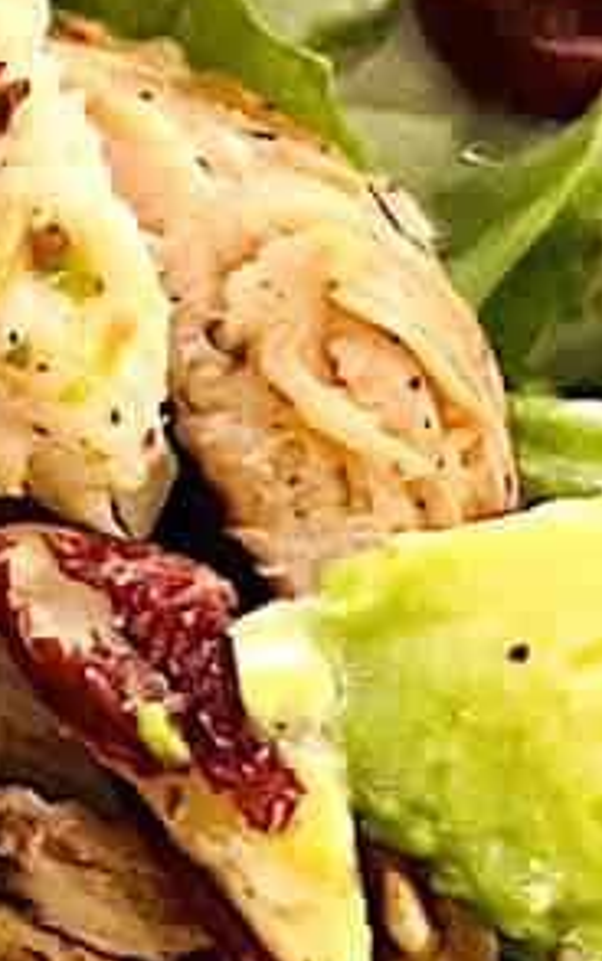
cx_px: -883
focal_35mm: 150
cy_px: 742
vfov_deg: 13.9
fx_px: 3934
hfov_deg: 8.0
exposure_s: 1/60
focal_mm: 5.7
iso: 500
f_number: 1.5
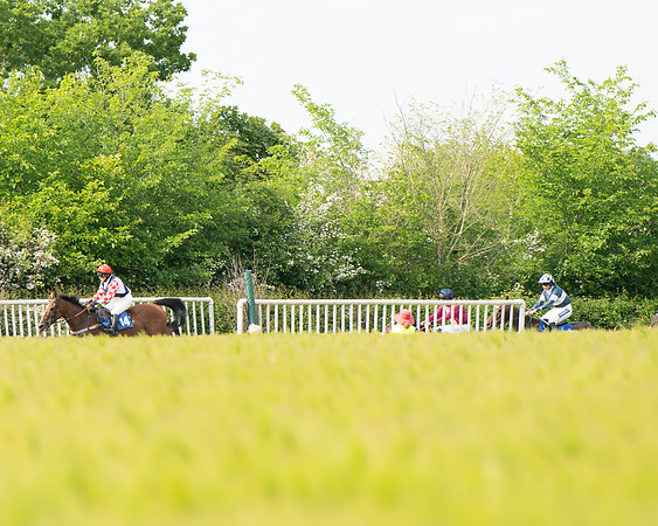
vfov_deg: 3.7
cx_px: 177
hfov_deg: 4.7
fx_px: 8098
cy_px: 257
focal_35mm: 416
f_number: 4
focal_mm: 200
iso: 400
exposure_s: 1/1250
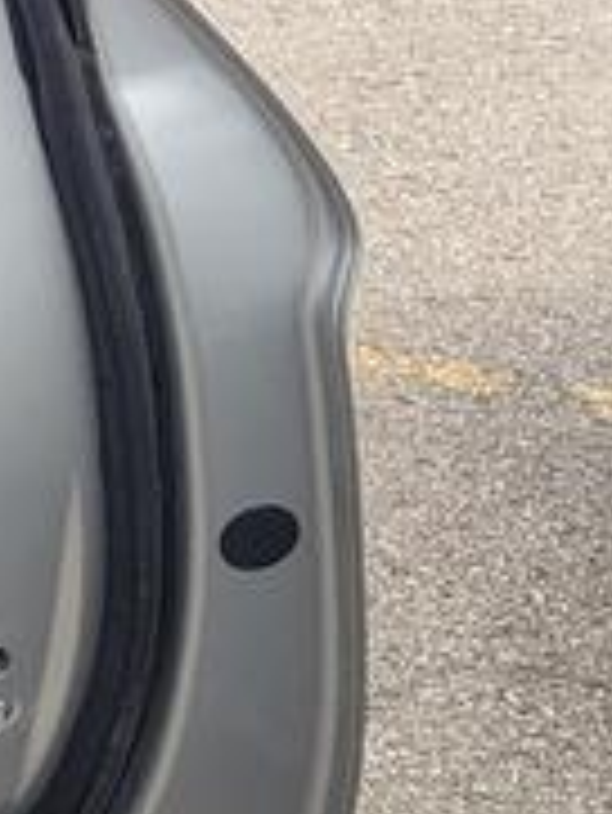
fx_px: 3249
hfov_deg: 9.9
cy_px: -13
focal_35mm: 138
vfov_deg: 14.1
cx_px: -644
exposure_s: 1/1199
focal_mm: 5.4
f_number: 1.8
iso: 40
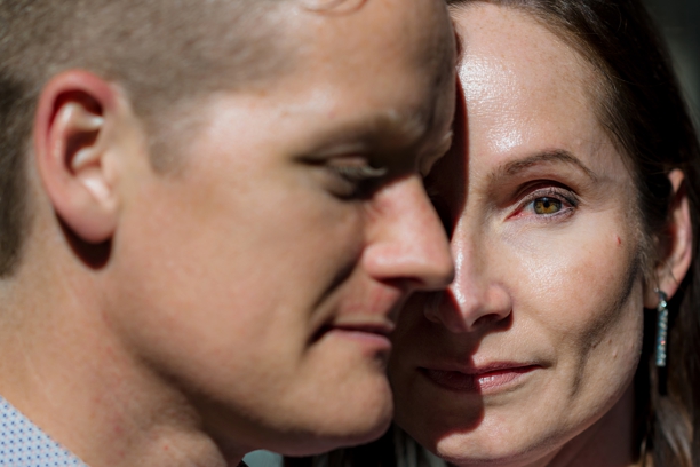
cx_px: 368
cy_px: 294
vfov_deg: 11.0
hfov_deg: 16.4
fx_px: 2430
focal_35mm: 125
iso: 100
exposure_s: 1/3200
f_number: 2.8
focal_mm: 85
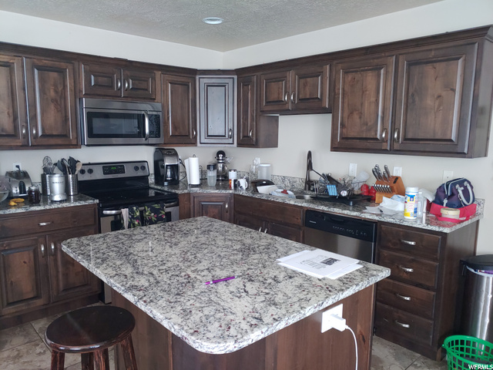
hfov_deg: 69.4
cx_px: 246
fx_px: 356
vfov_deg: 54.9
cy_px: 185
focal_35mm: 25
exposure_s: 1/30
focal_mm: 4.23
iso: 150
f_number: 1.5
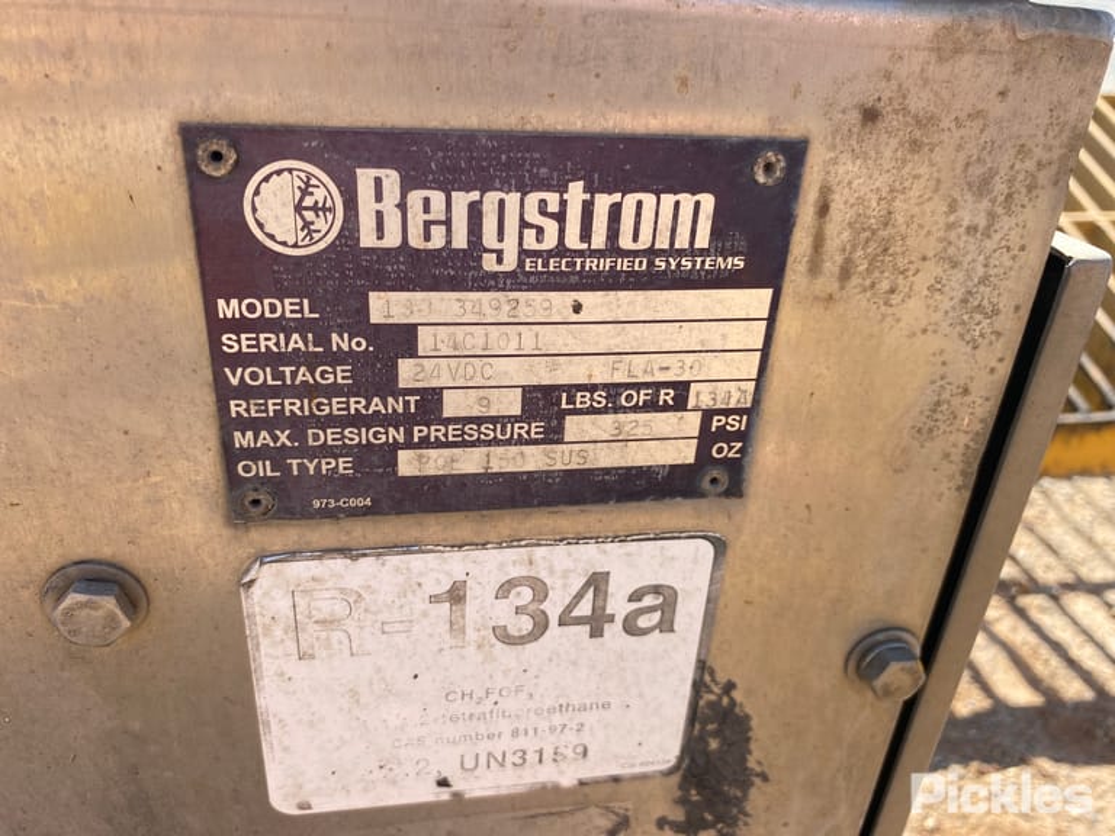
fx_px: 837
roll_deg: -2.1
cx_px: 558
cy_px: 418
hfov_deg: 67.3
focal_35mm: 26
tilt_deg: -25.7
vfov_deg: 53.1
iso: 32
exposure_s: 1/890
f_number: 1.8
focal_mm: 4.25
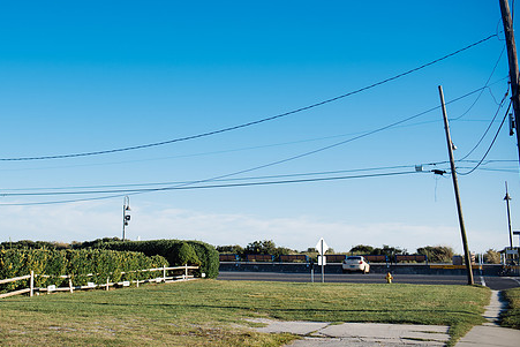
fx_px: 650
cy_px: 134
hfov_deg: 43.2
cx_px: 188
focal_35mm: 45
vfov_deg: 29.8
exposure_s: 1/1250
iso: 100
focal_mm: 35
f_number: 2.8
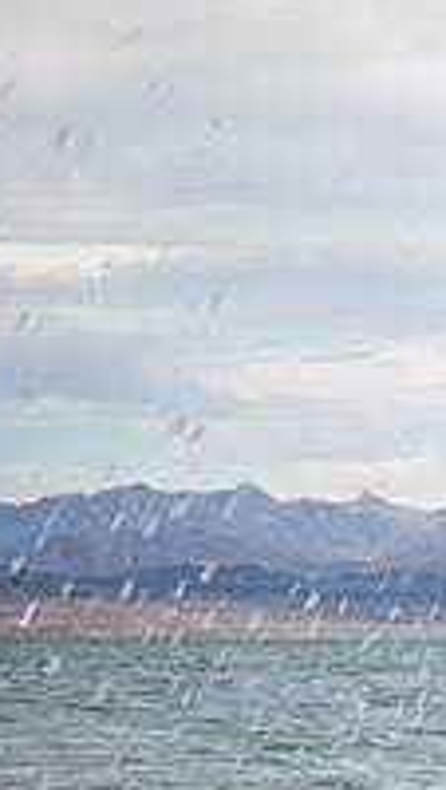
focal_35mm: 157
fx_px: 3290
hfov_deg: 7.2
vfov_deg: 13.5
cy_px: 756
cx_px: 1097
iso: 64
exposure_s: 1/250
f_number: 9
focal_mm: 43
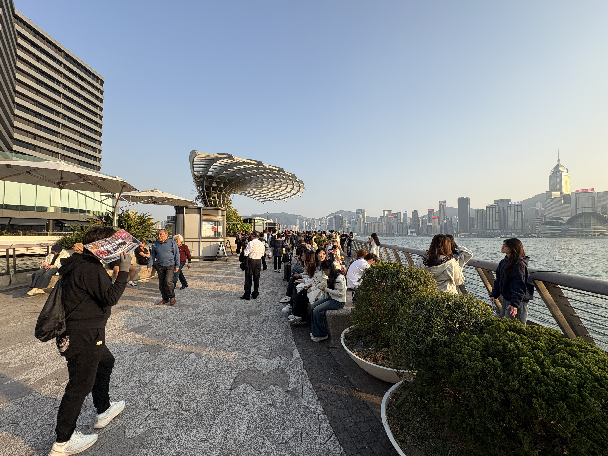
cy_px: 228
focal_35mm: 14
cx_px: 304
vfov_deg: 85.7
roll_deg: +0.2
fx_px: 246
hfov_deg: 102.1
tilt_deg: +1.6
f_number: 2.2
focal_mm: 2.22
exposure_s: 1/968
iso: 50
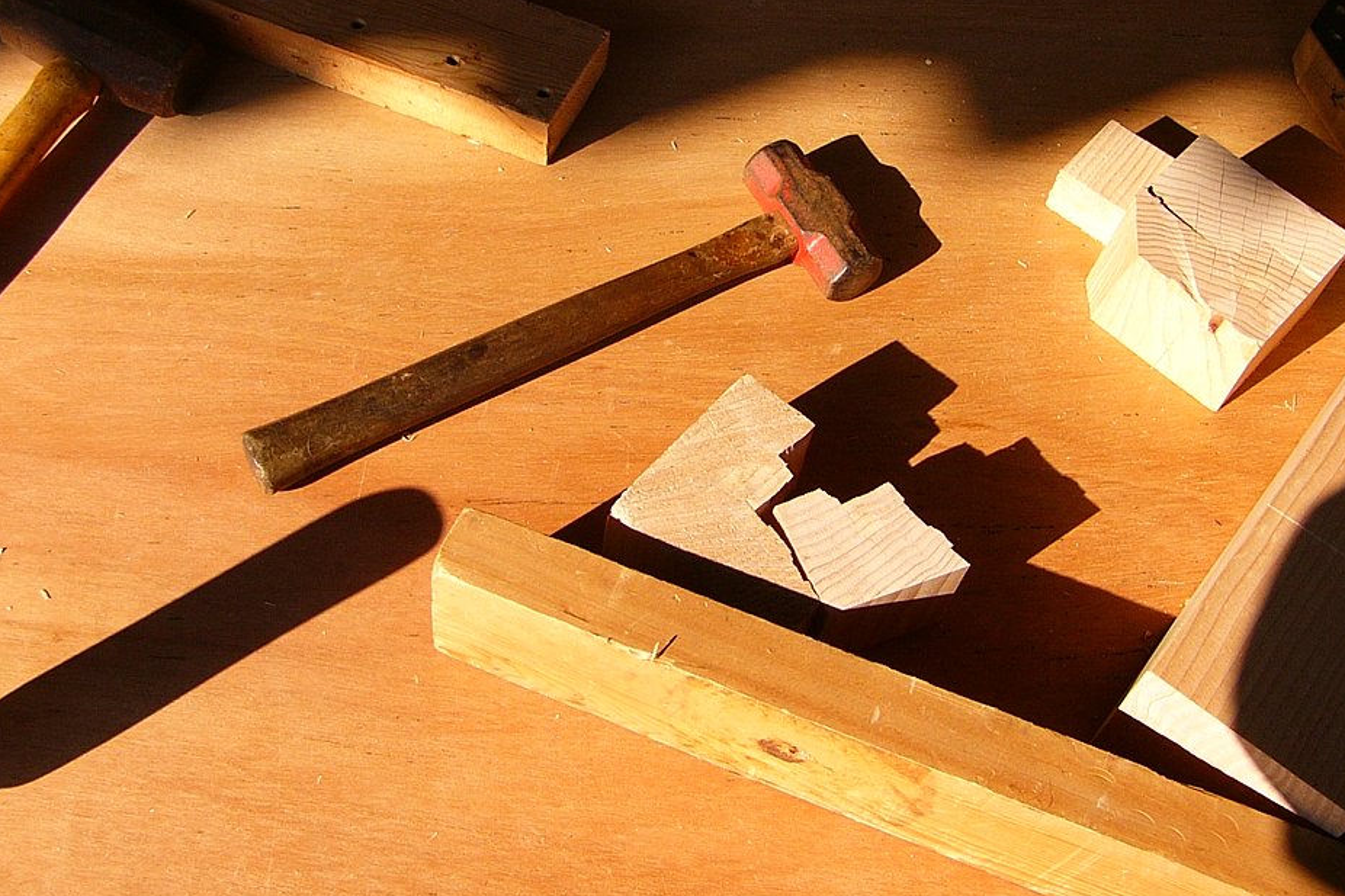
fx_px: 1718
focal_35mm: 46
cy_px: 344
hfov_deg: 42.7
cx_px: 614
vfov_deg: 29.1
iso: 50
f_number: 2.8
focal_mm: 5.3
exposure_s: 1/500
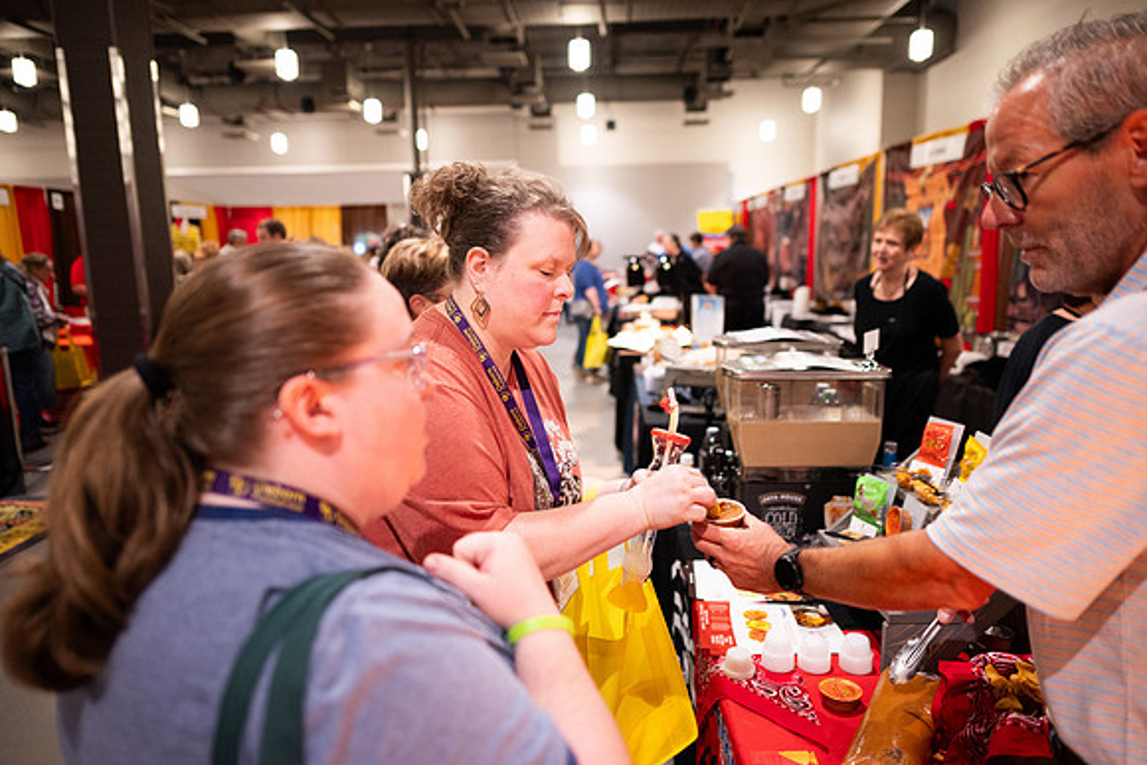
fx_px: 765
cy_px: 382
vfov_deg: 53.2
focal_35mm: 24
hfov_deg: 73.7
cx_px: 574
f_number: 1.8
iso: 1250
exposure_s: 1/200
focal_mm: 24
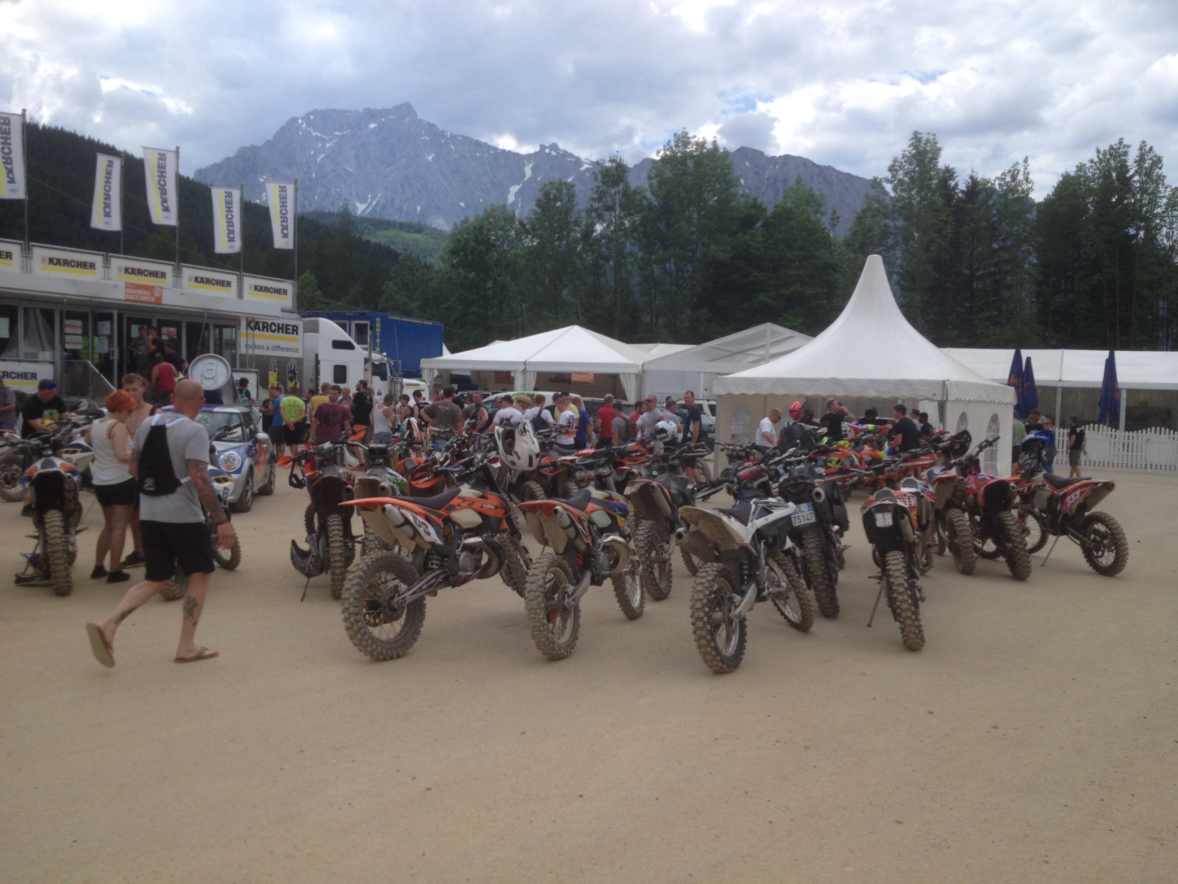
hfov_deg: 52.6
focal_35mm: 35
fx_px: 1191
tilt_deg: -6.3
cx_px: 589
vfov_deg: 40.7
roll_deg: +0.0
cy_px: 442
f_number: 2.4
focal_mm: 4.28
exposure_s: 1/1493
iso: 50
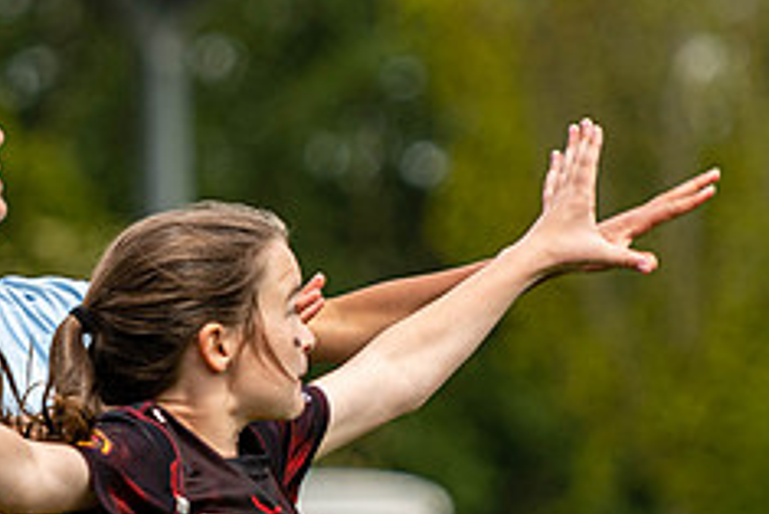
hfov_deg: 3.7
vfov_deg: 2.5
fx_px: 11862
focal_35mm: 555
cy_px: 489
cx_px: 334
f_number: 2.8
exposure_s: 1/1250
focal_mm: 150
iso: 100
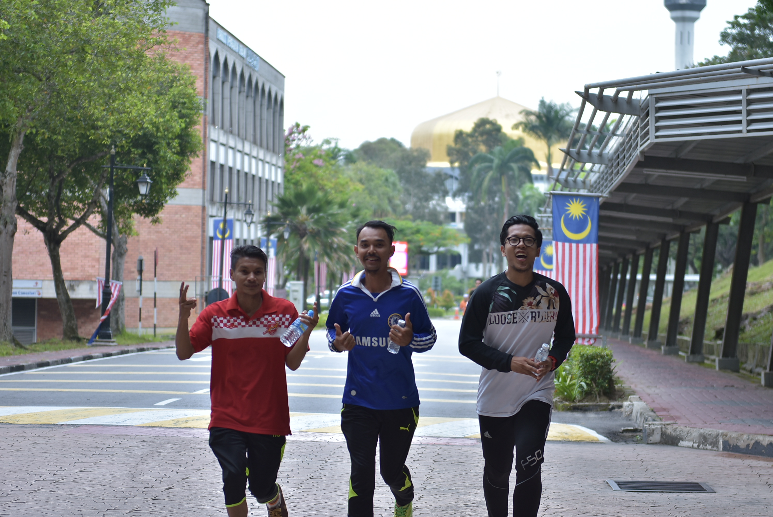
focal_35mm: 105
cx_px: 386
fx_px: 2256
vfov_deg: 13.1
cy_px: 258
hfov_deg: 19.4
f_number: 2.8
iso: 125
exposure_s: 1/320
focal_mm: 70
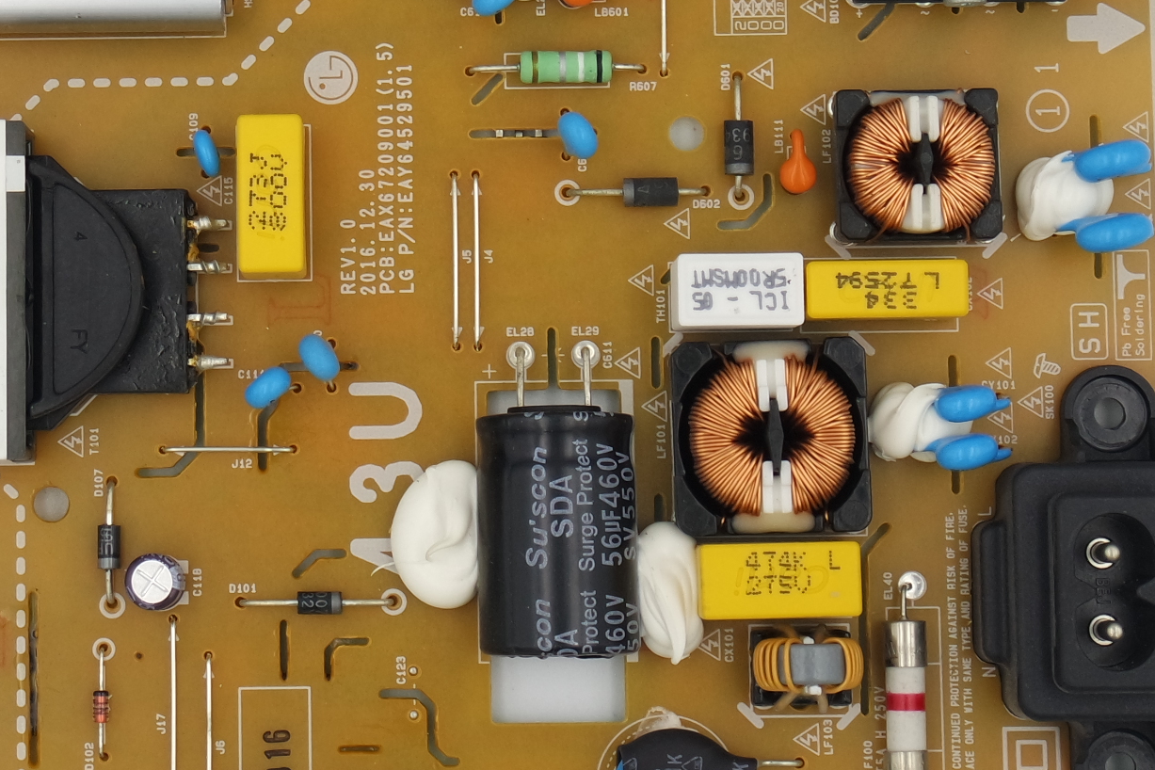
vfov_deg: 10.4
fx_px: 4203
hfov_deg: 15.6
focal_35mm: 131
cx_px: 348
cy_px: 63
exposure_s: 1/125
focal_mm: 20
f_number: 5
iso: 160
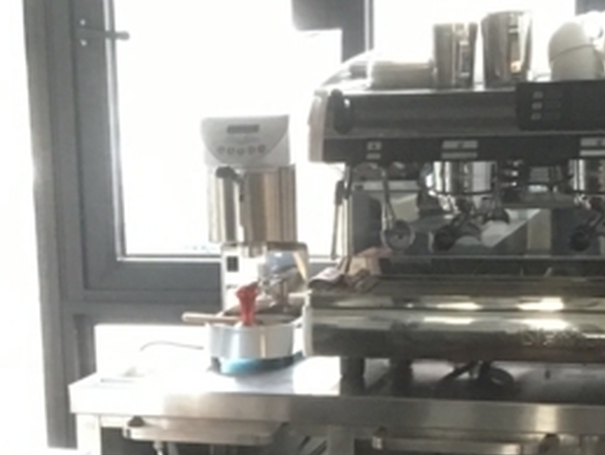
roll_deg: +3.1
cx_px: 47
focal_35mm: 115
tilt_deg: -16.8
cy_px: 591
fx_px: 2012
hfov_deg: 16.8
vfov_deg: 12.5
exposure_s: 1/17
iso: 200
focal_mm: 4.15
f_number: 2.2
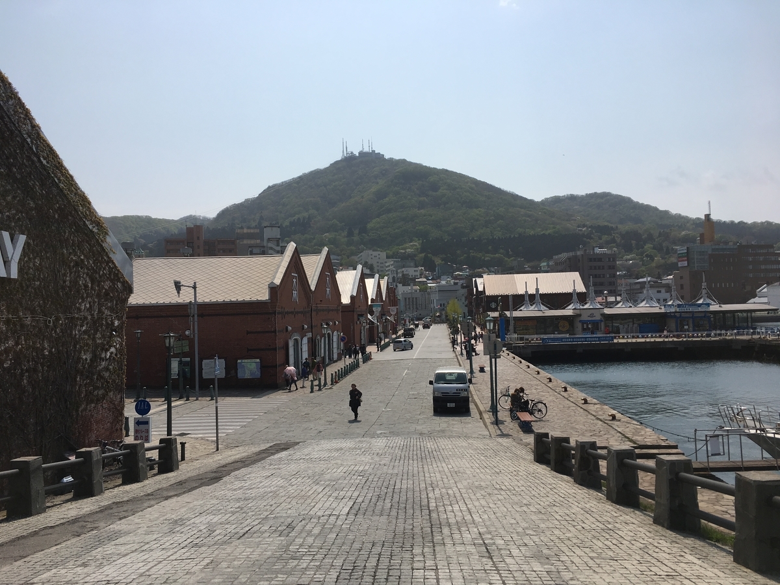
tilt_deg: +2.7
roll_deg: +2.0
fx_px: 653
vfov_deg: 48.2
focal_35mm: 29
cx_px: 390
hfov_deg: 61.7
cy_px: 292
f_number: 2.2
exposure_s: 1/3663
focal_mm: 4.15
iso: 25
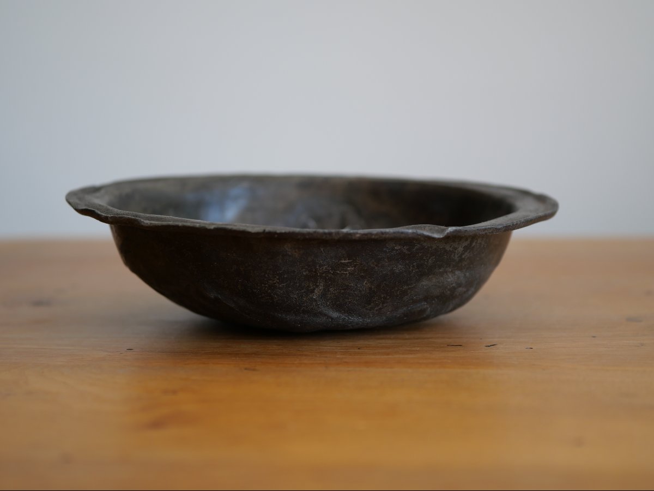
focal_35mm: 60
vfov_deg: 24.4
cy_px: 246
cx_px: 327
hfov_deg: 32.2
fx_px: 1134
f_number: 2.8
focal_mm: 30
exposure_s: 1/100
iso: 200
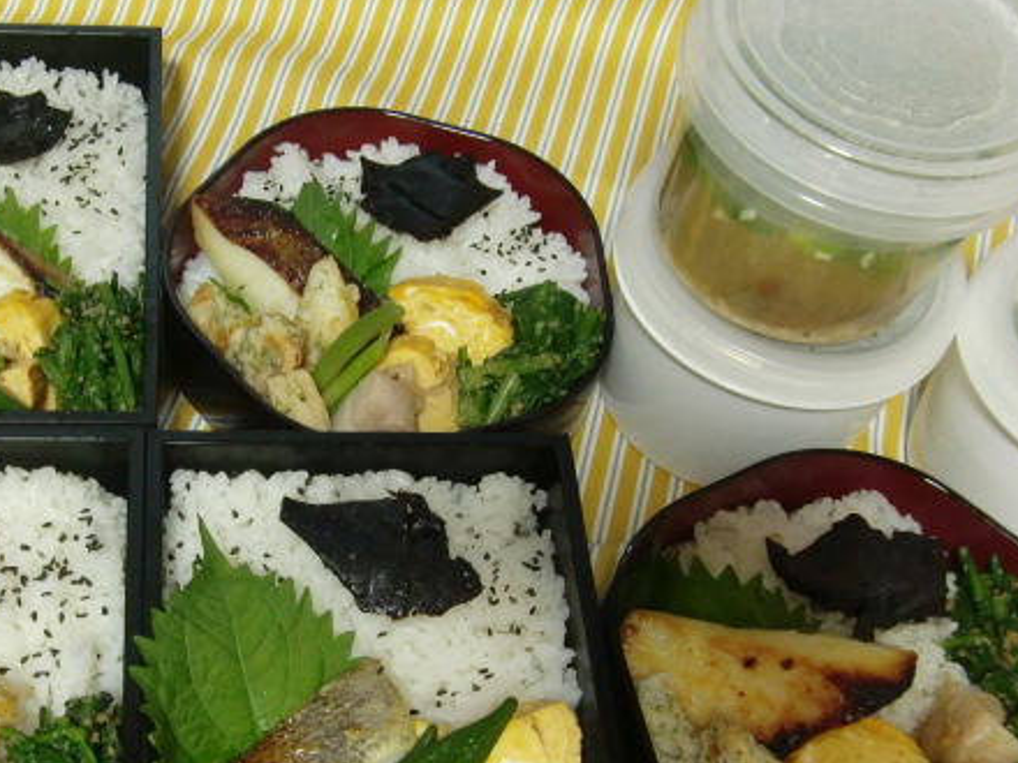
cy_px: 525
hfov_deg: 39.0
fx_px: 1412
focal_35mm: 48
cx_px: 303
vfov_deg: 30.0
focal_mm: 5.8
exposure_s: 1/13
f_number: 2.7
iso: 400
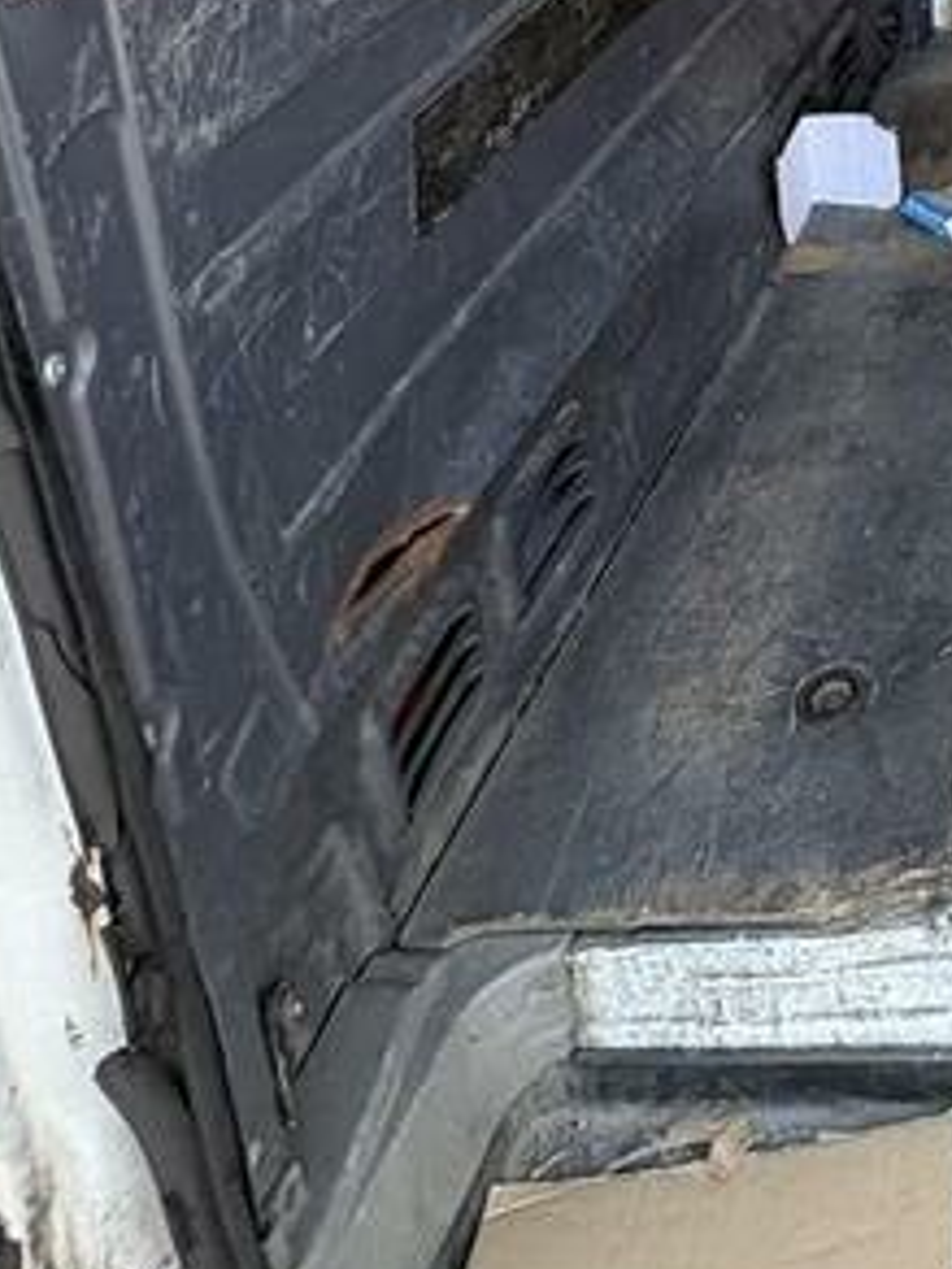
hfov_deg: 27.3
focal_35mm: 43
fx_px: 1577
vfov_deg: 35.8
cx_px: 1282
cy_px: -200
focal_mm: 2.22
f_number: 2.2
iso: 64
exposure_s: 1/154
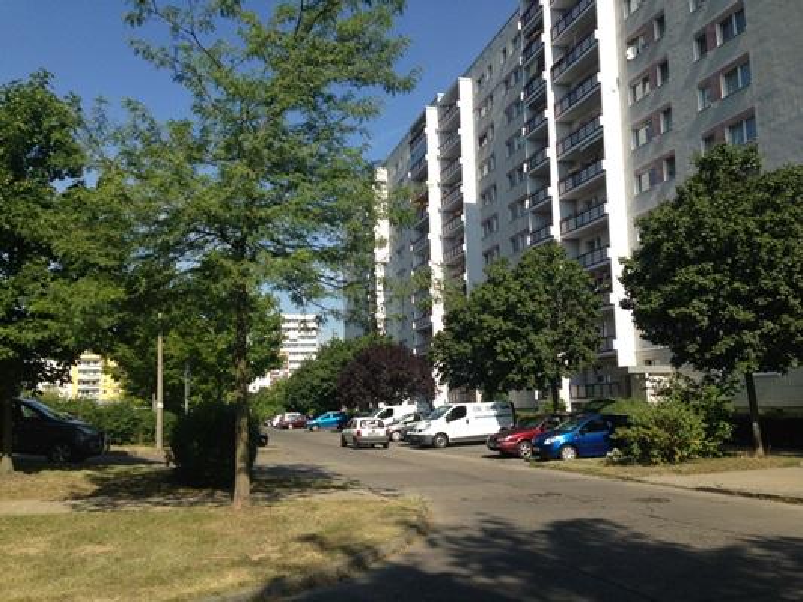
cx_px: 402
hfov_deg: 55.3
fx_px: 766
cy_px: 301
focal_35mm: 33
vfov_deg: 43.0
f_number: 2.4
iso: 50
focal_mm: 4.13
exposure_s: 1/1290
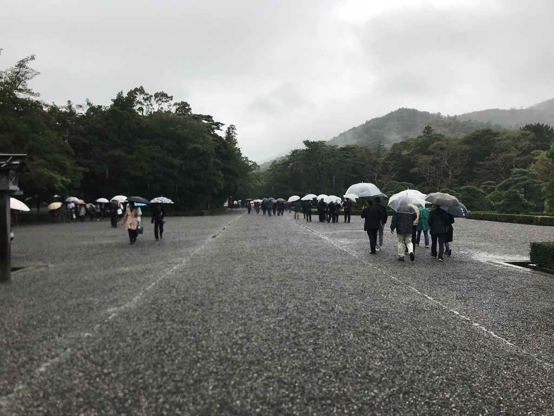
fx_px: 448
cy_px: 208
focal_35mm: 28
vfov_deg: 49.7
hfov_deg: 63.4
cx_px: 277
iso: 20
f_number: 1.8
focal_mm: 3.99
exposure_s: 1/488
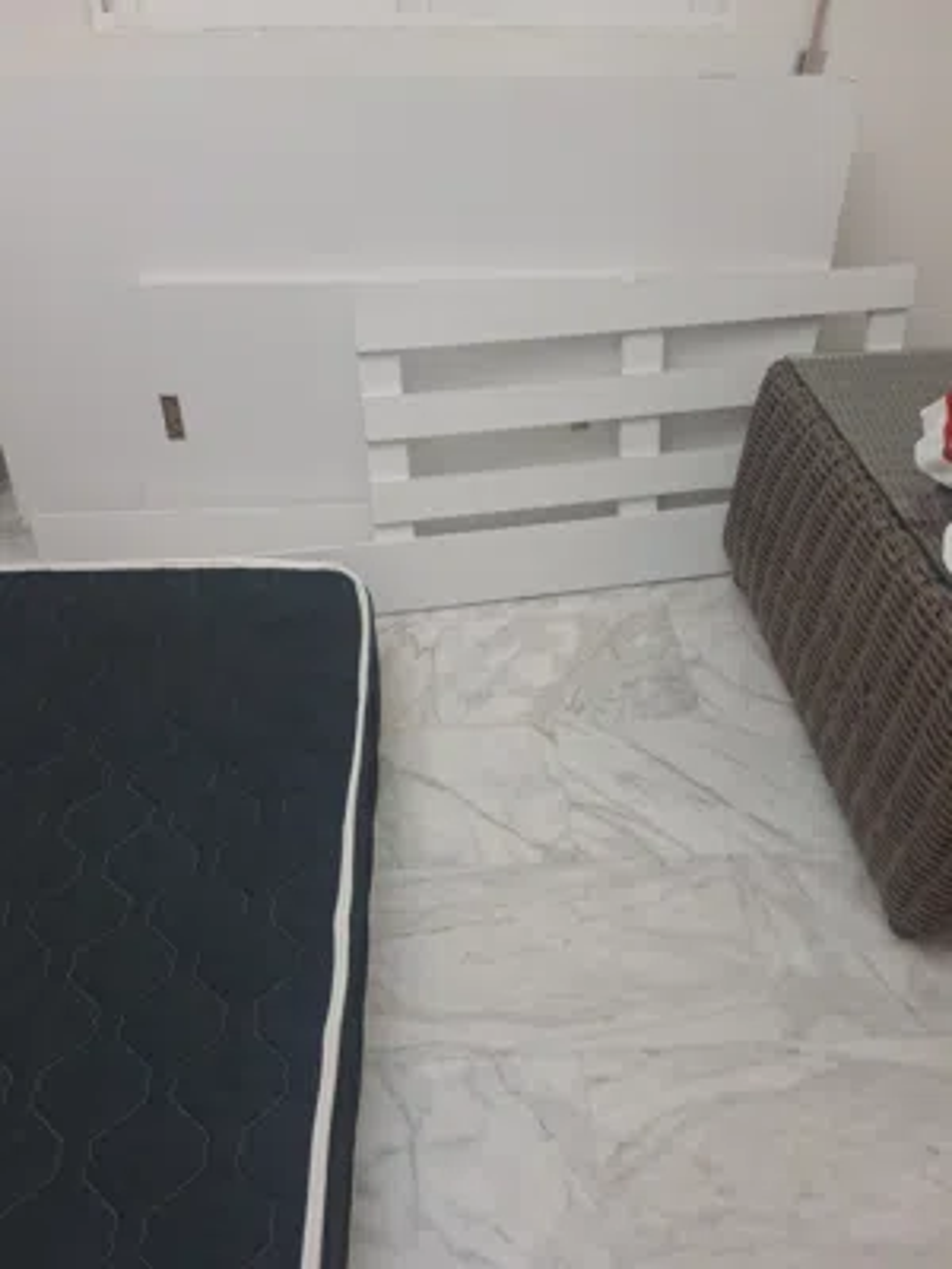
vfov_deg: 69.4
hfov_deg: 54.9
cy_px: 634
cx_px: 476
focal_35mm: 25
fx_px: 917
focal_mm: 4.65
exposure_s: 1/50
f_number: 1.8
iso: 200
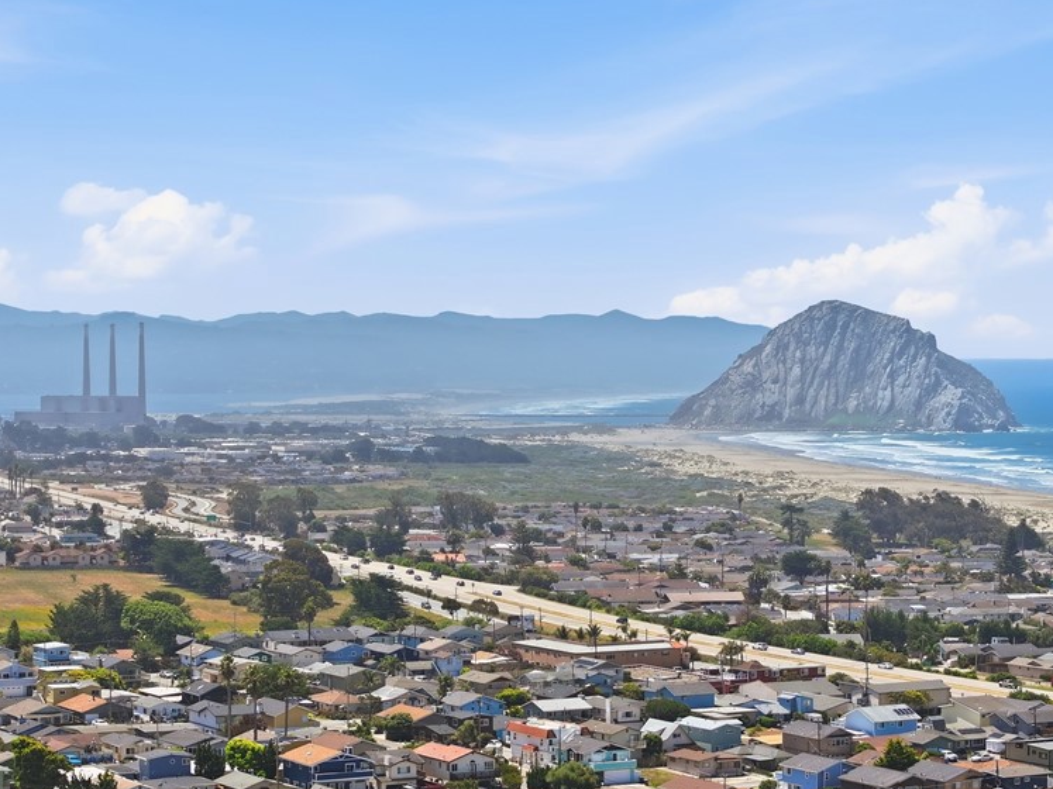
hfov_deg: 20.4
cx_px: 538
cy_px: 423
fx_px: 2920
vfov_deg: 15.4
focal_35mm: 96
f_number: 2.8
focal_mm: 19.4
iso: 100
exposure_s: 1/1250
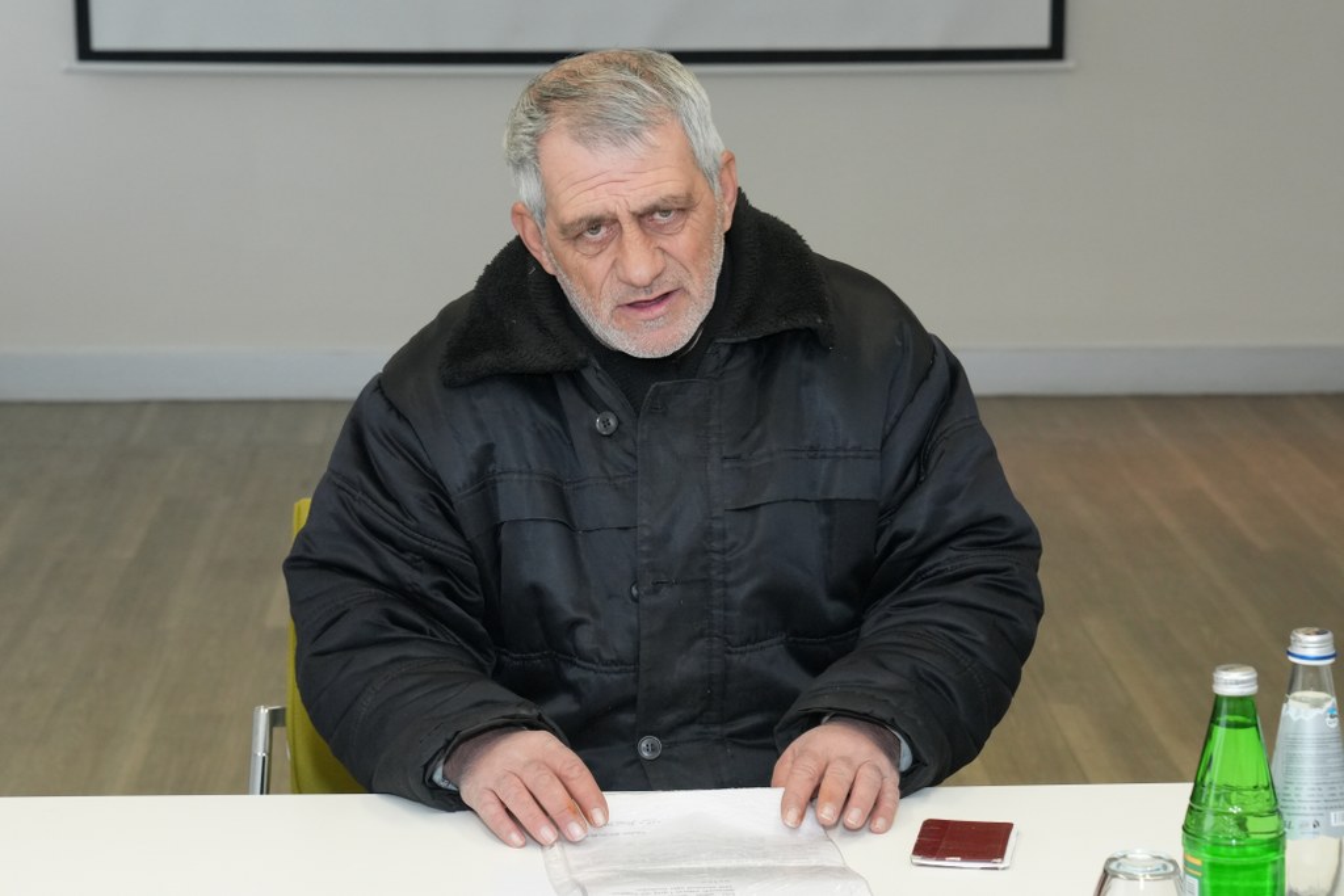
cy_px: 448
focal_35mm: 94
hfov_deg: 21.7
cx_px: 672
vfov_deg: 14.6
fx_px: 3510
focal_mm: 63
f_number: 6.3
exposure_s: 1/320
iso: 1600
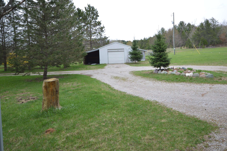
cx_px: 125
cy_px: 59
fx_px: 164
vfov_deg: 49.1
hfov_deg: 69.3
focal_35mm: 26
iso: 100
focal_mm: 14
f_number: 6.3
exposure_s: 1/160
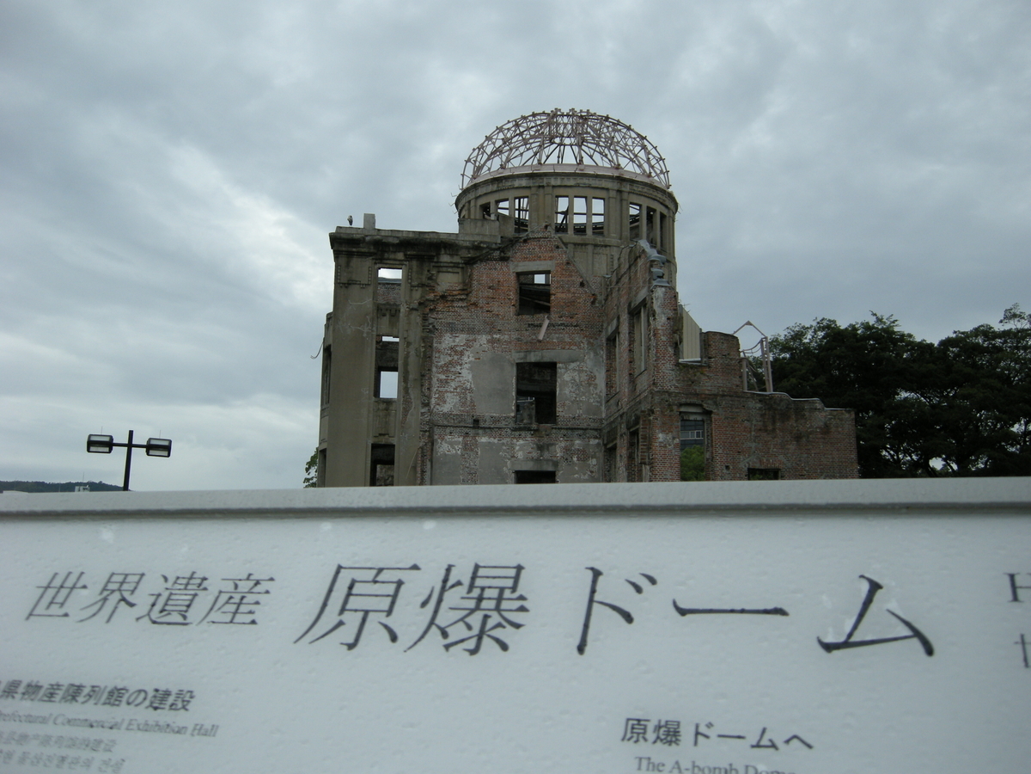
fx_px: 1042
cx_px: 516
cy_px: 387
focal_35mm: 35
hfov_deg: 52.6
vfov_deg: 40.7
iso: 88
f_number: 2.7
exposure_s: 1/1000
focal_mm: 7.5
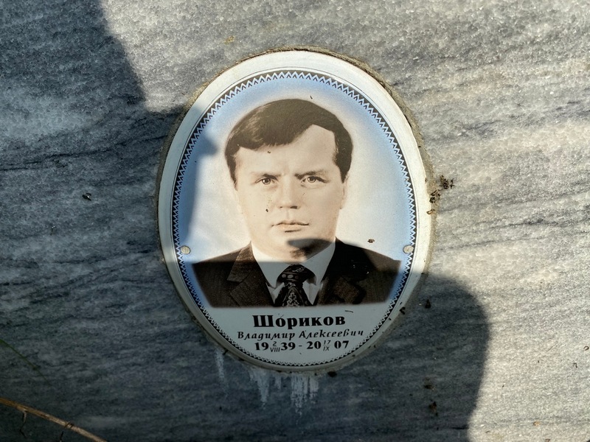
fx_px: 443
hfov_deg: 67.3
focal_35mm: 26
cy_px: 221
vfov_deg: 53.1
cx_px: 295
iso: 32
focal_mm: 4.25
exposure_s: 1/4808
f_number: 1.8
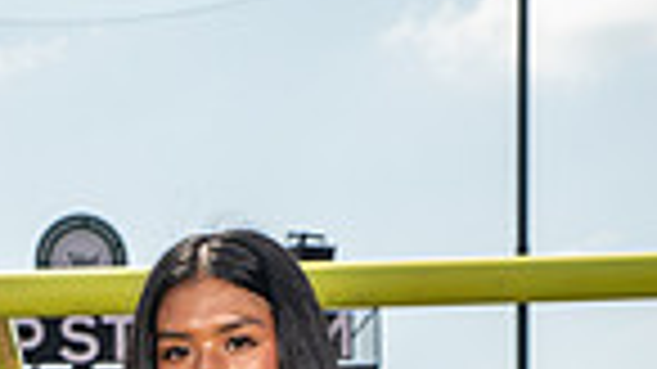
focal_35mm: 149
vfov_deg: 7.4
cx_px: 94
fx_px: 2595
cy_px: 976
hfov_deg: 14.3
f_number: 7.1
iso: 100
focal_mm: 46
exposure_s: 1/320
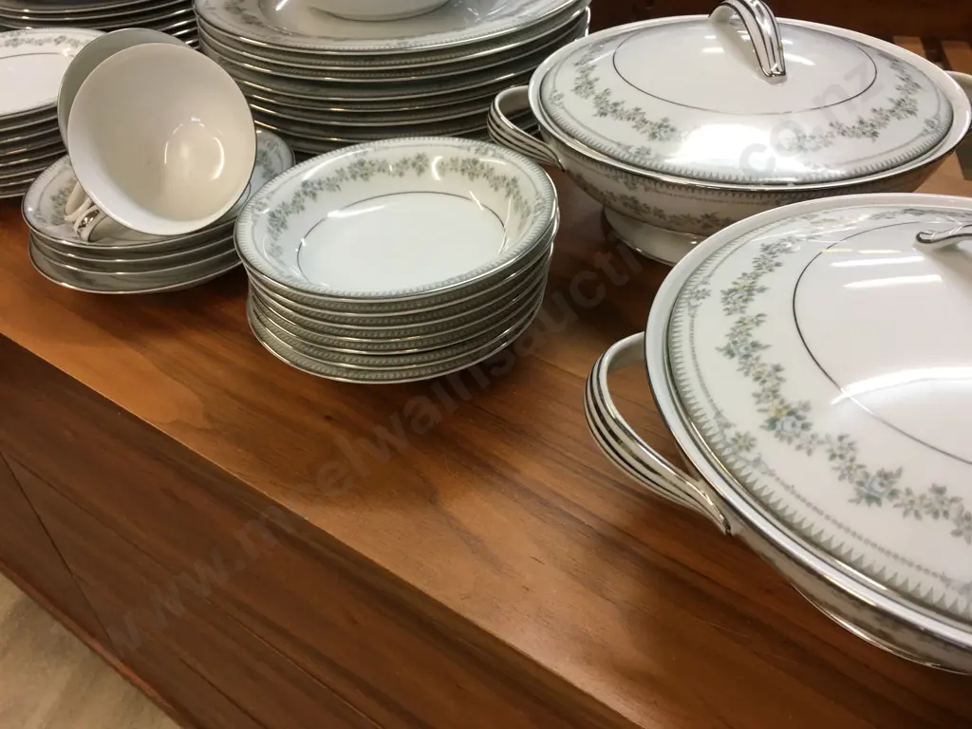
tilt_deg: -38.7
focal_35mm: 29
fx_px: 814
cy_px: 364
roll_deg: +1.1
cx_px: 486
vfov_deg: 48.2
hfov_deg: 61.7
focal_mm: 4.15
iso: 50
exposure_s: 1/33
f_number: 2.2
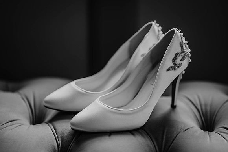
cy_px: 76
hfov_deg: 23.9
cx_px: 114
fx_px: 538
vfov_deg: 16.1
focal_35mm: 85
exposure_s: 1/125
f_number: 1.8
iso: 125
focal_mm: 85
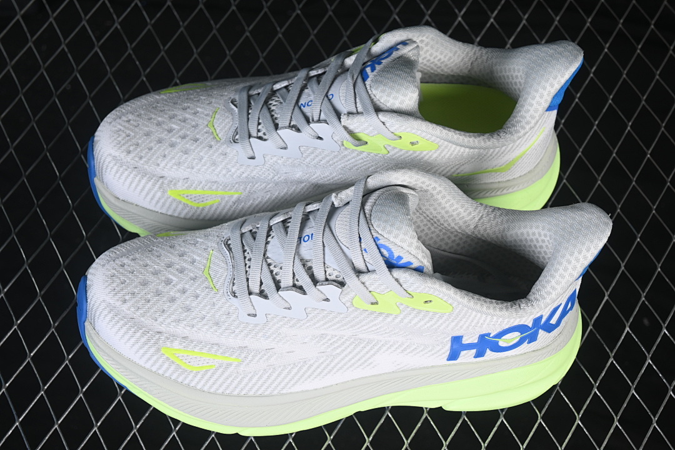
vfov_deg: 18.2
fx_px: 1406
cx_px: 338
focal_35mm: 75
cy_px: 225
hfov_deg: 27.0
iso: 160
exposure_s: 1/60
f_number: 7.1
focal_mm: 50
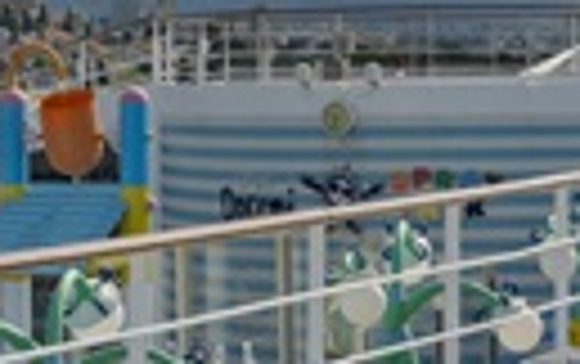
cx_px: 265
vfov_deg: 7.9
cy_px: 81
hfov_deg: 12.6
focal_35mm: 166
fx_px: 2627
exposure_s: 1/320
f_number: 11
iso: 200
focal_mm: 21
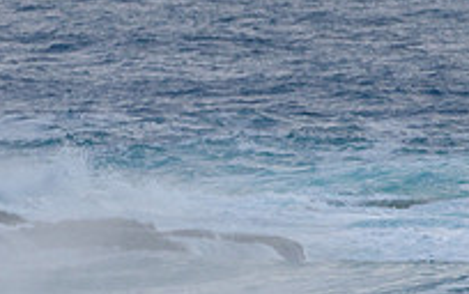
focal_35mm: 1774
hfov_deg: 1.2
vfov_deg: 0.7
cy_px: 382
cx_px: 23
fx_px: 22700
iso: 500
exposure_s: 1/2000
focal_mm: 500
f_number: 5.6
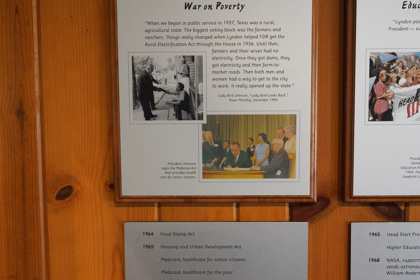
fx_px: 490
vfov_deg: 31.9
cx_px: 221
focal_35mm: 42
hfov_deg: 46.4
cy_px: 150
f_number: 16
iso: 10000
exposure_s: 1/100
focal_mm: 38
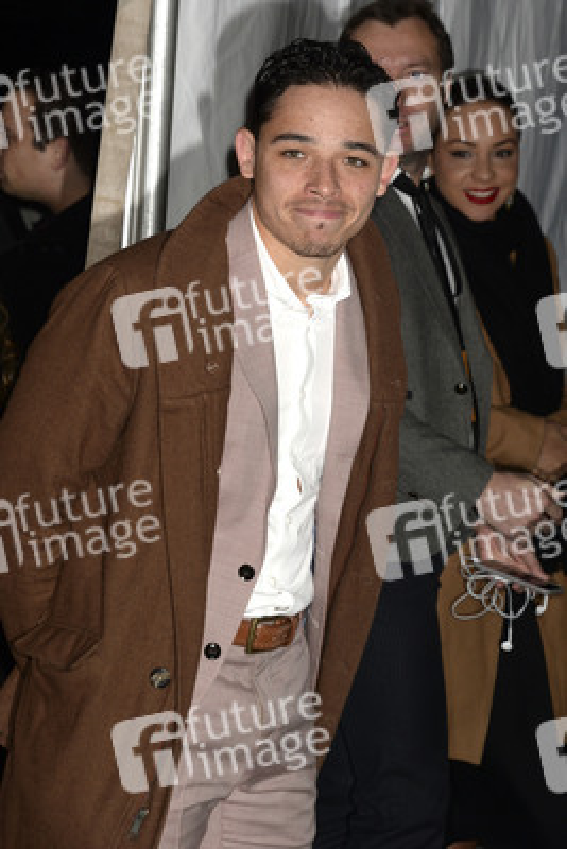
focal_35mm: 125
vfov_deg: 16.4
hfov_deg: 11.0
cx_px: 284
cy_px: 424
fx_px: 2950
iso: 800
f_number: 5.6
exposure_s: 1/250
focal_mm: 125
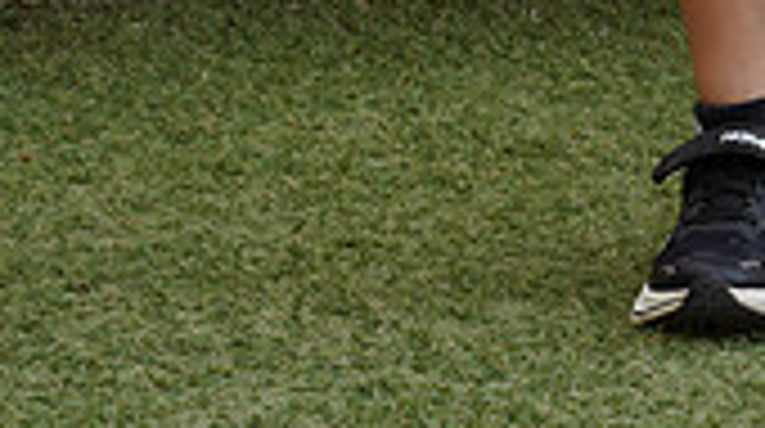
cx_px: 808
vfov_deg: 3.0
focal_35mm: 401
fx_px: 8121
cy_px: -802
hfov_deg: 5.4
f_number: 9
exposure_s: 1/160
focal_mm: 112
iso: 200
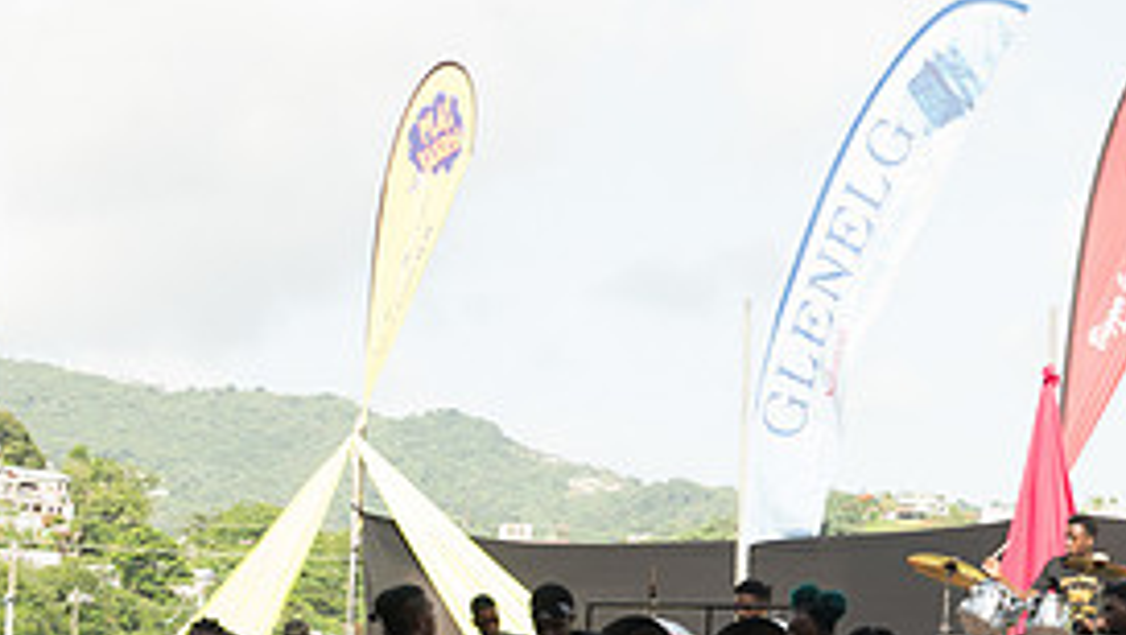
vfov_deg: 11.2
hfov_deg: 19.5
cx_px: 985
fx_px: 3227
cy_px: 570
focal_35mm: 108
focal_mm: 48
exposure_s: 1/100
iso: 64
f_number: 5.6
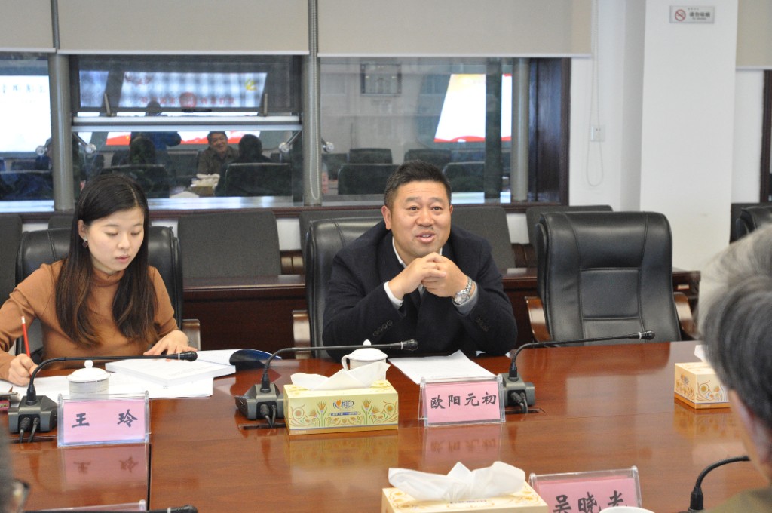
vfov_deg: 36.8
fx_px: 771
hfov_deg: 53.2
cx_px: 386
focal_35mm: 36
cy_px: 256
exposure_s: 1/160
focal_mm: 24
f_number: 6.3
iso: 2000
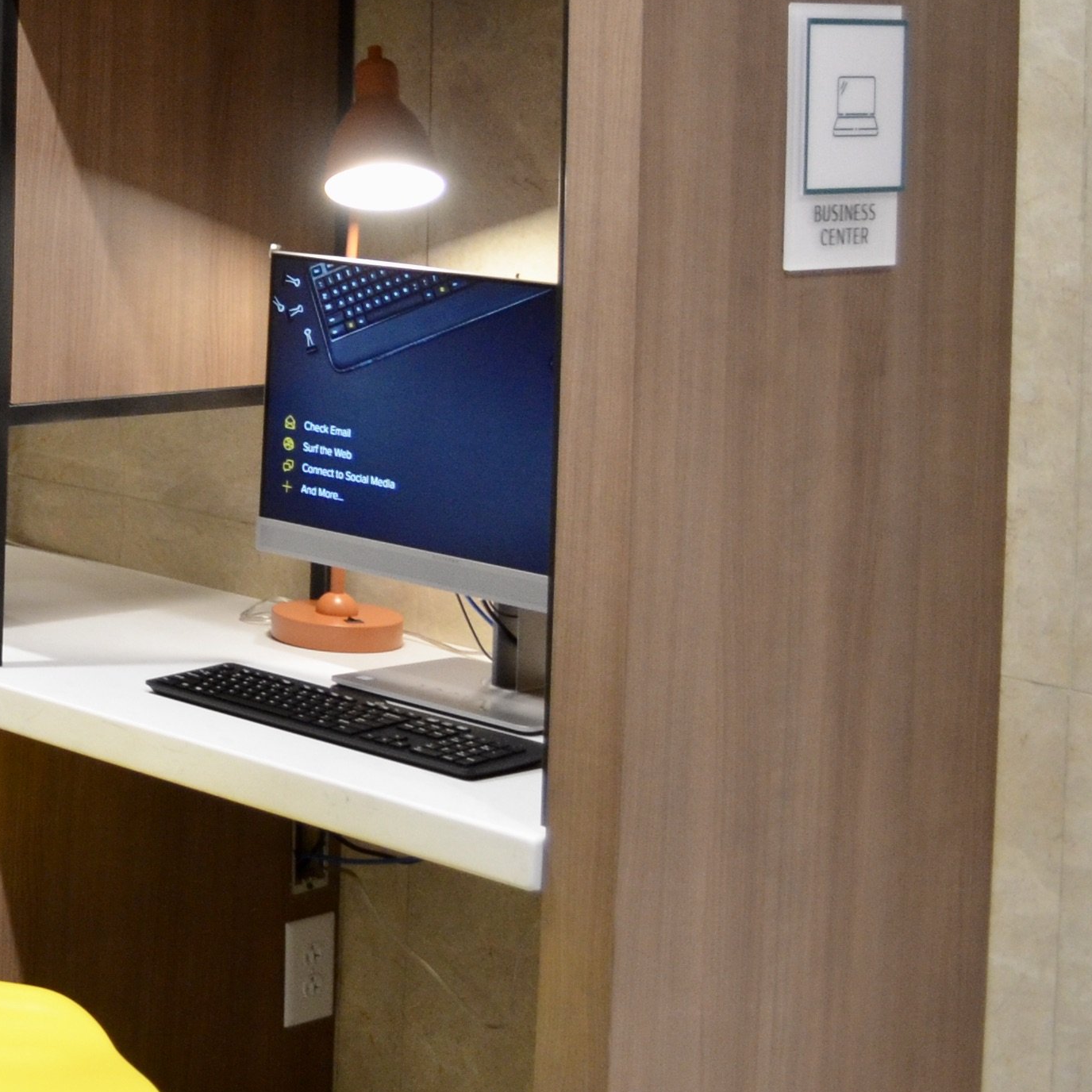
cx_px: -818
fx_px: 2927
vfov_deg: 20.3
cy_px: -71
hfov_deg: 17.5
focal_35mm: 82
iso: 800
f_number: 3.5
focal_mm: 18
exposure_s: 1/50
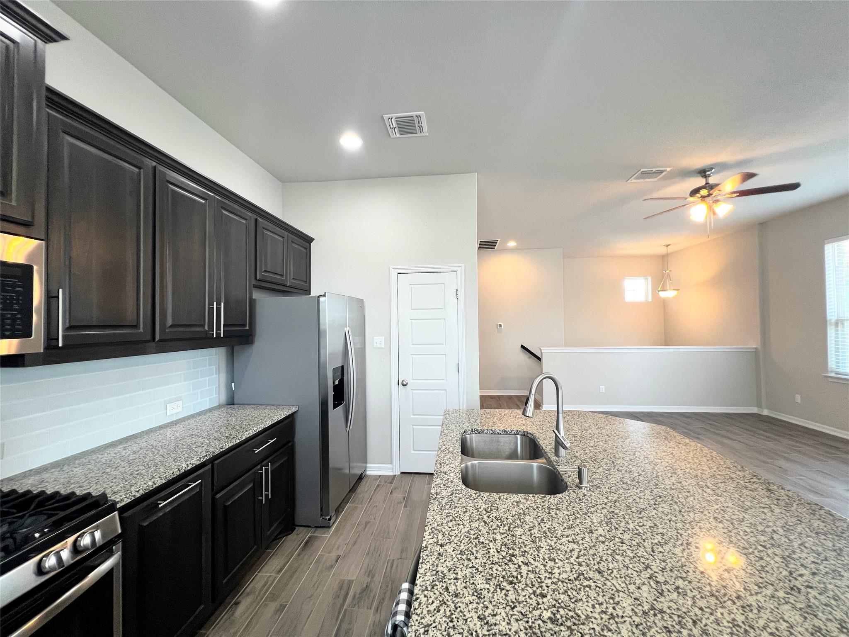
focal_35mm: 13
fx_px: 319
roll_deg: +0.4
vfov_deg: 89.9
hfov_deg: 106.2
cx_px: 424
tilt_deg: +0.3
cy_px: 318
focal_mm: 1.57
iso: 125
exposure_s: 1/60
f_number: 1.8
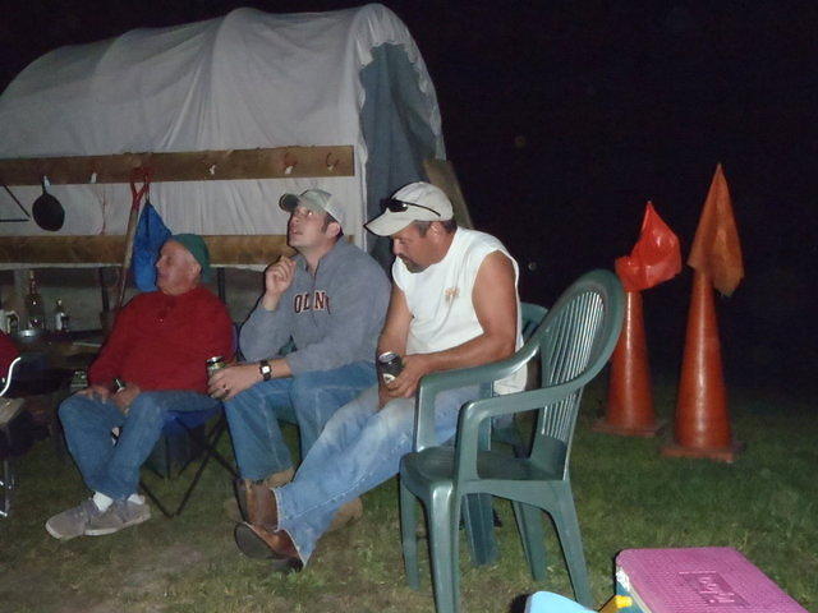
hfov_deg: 51.4
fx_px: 851
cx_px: 409
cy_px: 306
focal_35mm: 36
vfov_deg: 39.7
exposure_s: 1/40
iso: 800
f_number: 4.1
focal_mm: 6.53
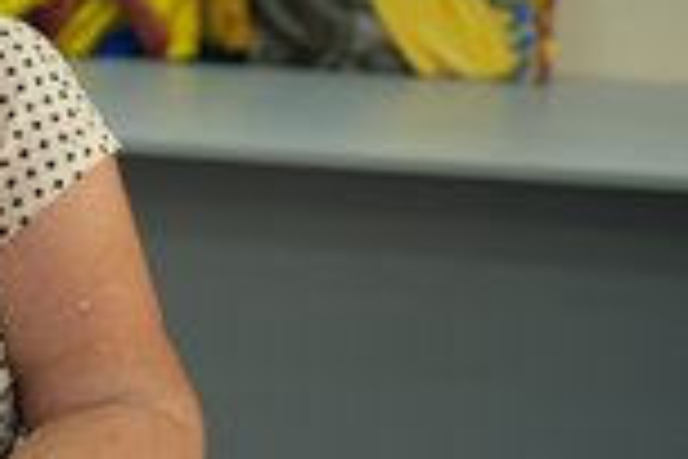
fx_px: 2102
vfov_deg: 12.4
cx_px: -49
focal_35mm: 110
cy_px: 128
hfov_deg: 18.0
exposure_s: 1/50
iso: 250
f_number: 2.8
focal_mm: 42
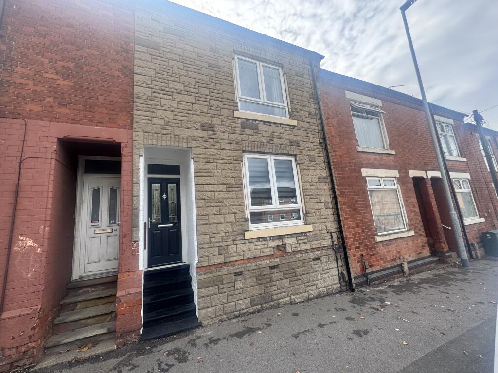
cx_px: 249
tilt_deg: +11.2
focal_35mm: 14
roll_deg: +4.5
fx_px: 201
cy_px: 186
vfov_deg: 85.7
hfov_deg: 102.1
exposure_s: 1/544
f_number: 2.2
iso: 40
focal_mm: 2.22
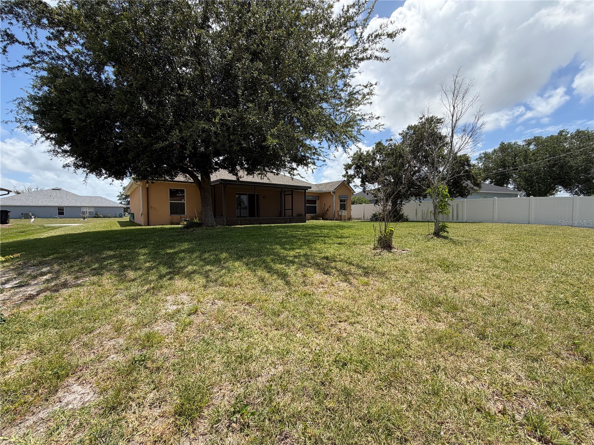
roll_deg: +1.3
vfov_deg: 85.7
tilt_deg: -3.0
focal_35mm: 14
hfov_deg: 102.1
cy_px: 222
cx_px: 297
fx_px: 240
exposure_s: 1/770
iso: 25
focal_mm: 2.22
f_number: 2.2
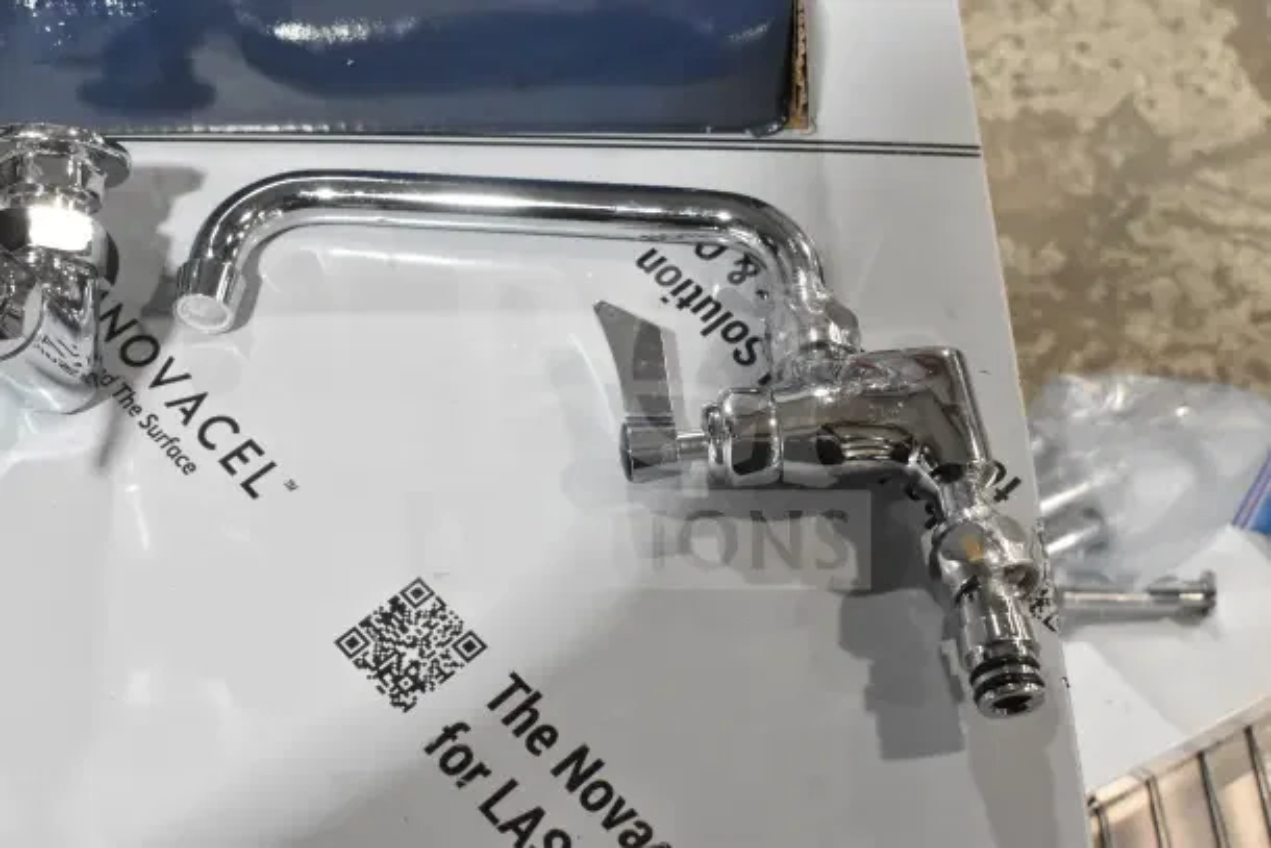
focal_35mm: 45
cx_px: 636
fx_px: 1589
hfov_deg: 43.6
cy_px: 424
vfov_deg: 29.9
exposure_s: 1/320
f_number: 9
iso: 6400
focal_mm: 30
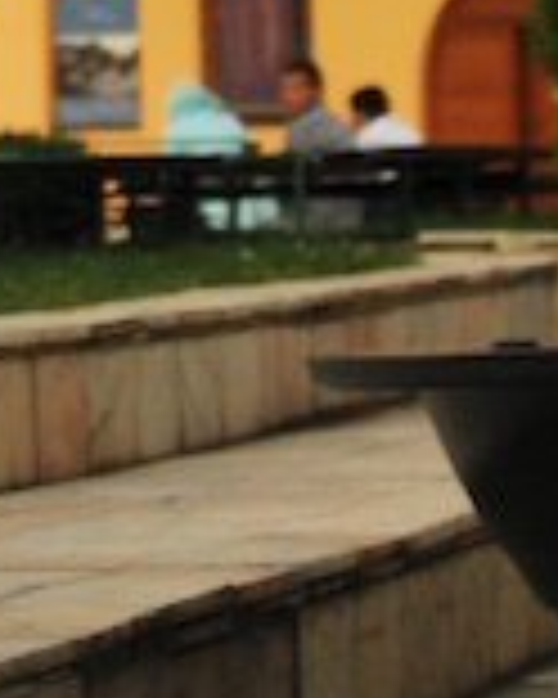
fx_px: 5388
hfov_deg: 5.9
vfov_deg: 7.3
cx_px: -110
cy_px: -419
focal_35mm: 261
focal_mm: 28
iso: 400
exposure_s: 1/400
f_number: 2.8
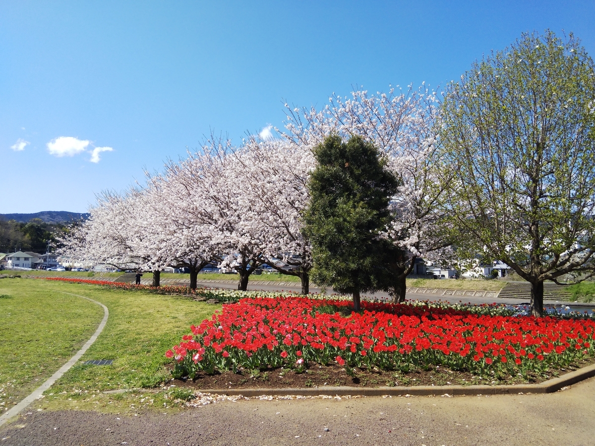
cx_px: 298
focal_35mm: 25
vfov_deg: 54.9
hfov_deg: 69.4
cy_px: 223
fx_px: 430
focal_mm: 3.4
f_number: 2.2
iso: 32
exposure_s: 1/907
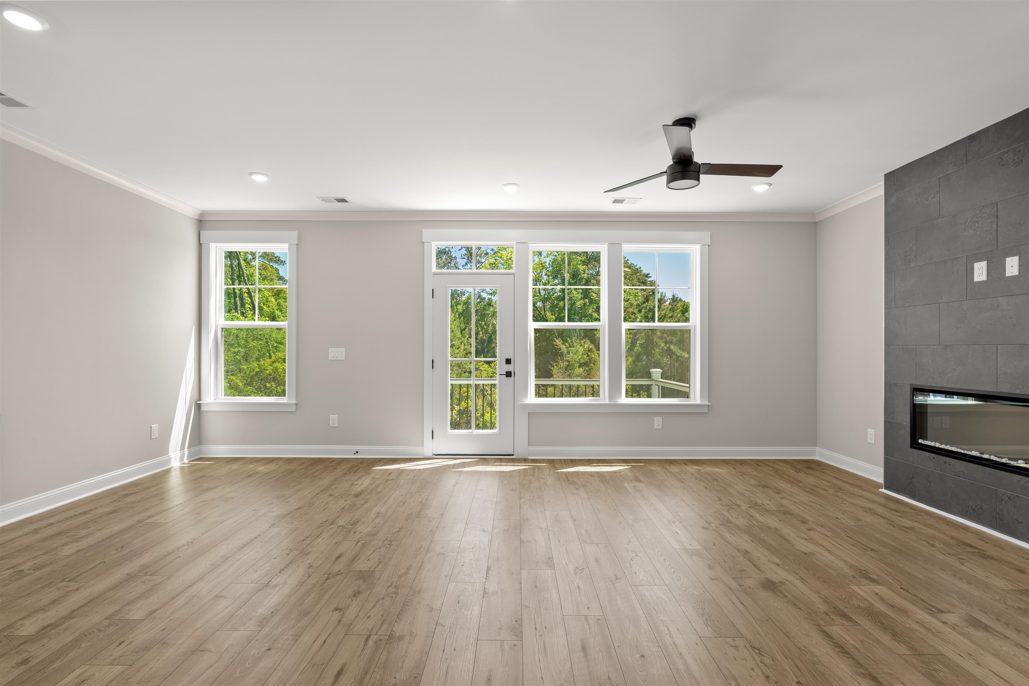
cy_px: 343
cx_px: 514
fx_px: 457
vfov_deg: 73.7
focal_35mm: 16
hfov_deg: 96.7
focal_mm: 16
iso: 800
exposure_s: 1/15
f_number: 8
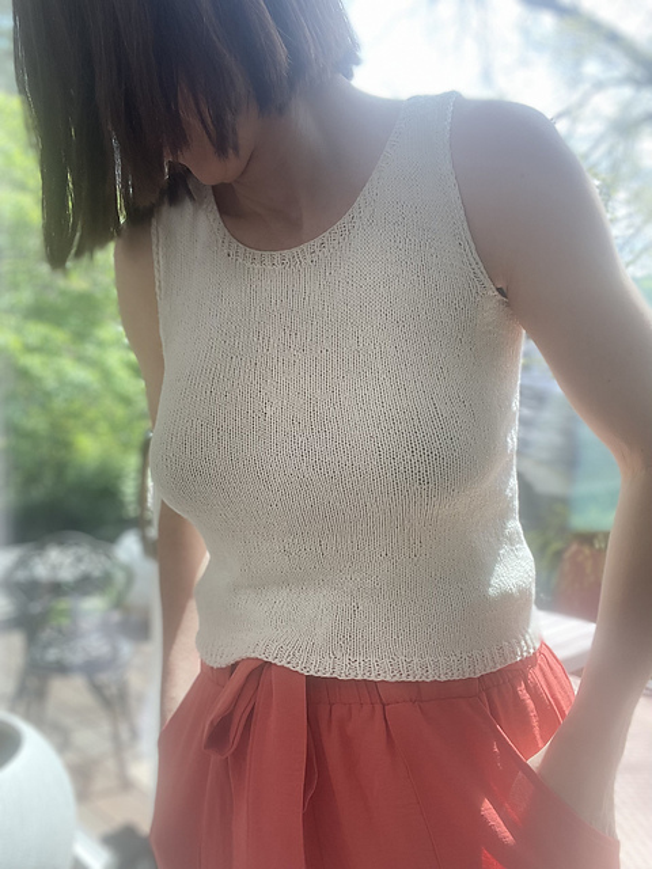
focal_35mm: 30
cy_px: 434
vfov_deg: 60.0
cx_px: 326
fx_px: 753
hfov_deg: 46.8
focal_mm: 2.71
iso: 40
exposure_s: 1/121
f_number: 2.2
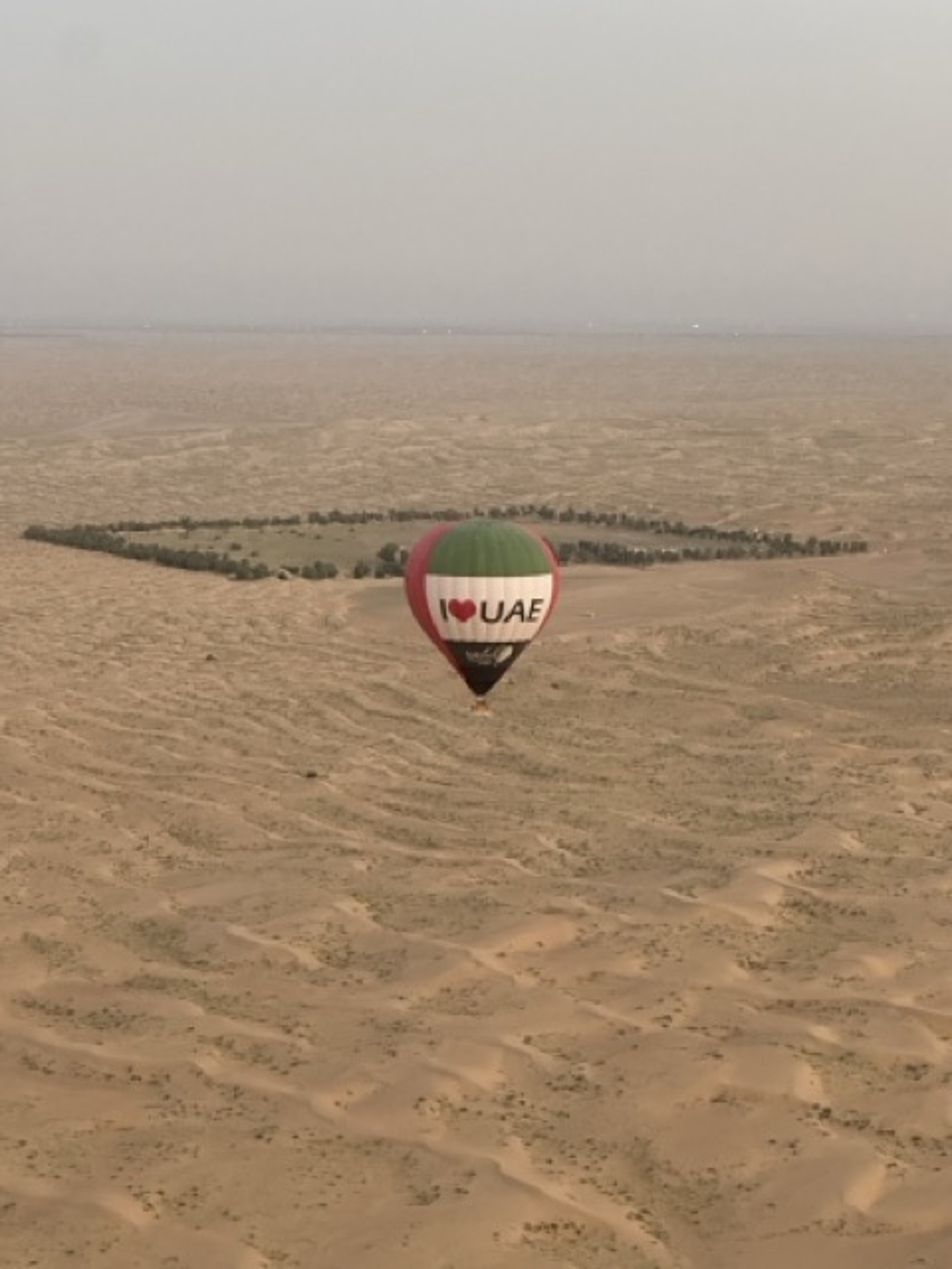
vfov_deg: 25.3
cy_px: 634
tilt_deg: -6.5
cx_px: 476
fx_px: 2824
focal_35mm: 77
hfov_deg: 19.1
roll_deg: -0.8
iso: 640
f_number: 2.8
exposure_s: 1/47
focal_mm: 9
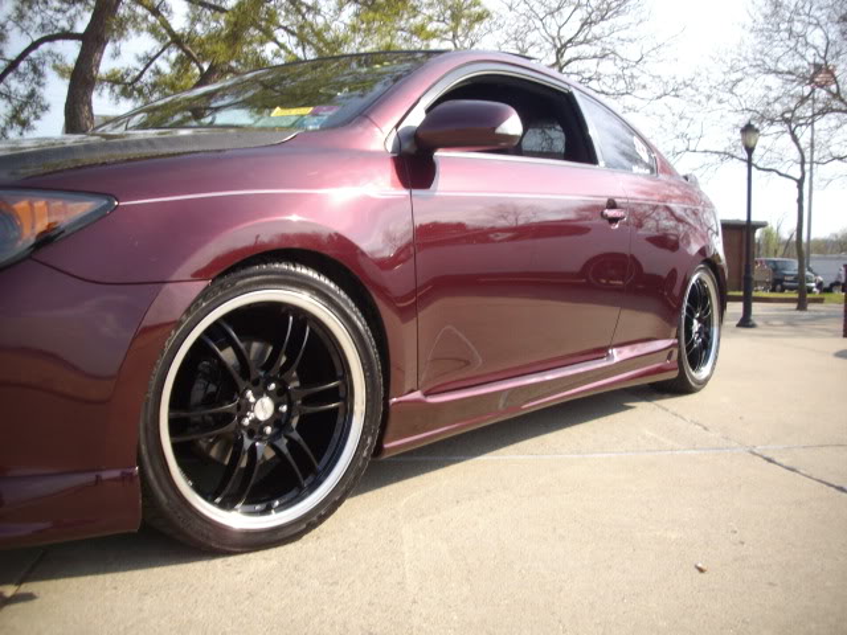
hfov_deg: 50.1
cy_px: 318
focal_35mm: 37
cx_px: 424
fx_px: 905
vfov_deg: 38.7
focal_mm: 6.2
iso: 80
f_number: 5.6
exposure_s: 1/125
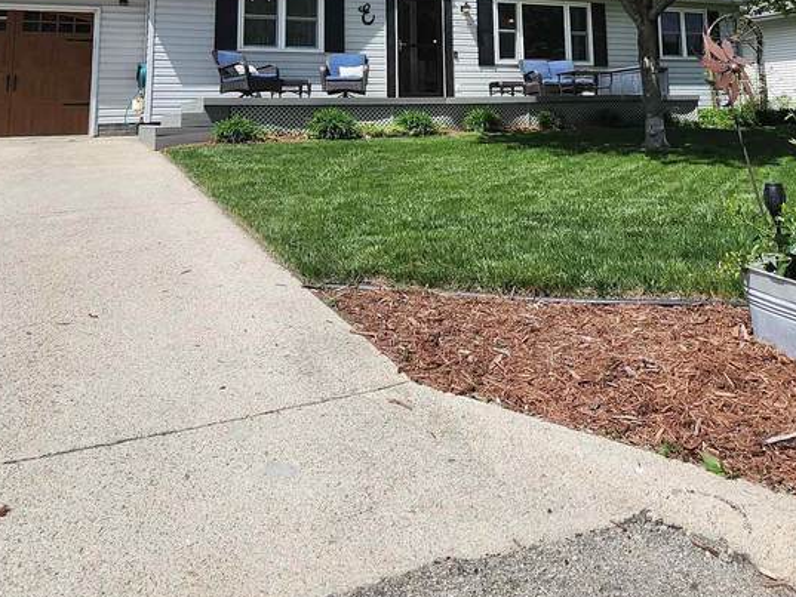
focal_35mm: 31
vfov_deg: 40.0
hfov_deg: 58.1
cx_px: 455
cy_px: 1
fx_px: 713
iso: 40
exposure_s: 1/1829
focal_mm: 1.74
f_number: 2.2
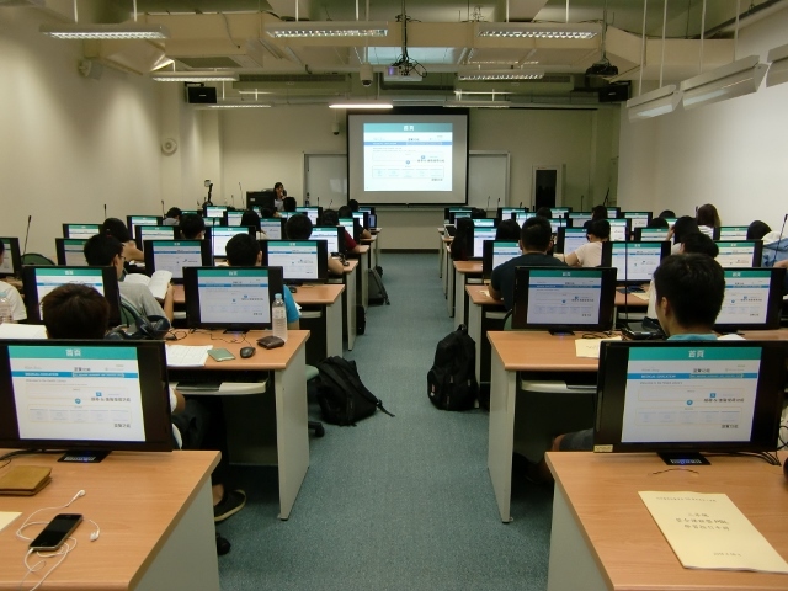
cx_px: 394
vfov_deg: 49.7
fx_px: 637
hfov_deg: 63.4
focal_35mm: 28
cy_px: 296
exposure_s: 1/60
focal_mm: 4.9
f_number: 2.6
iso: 160
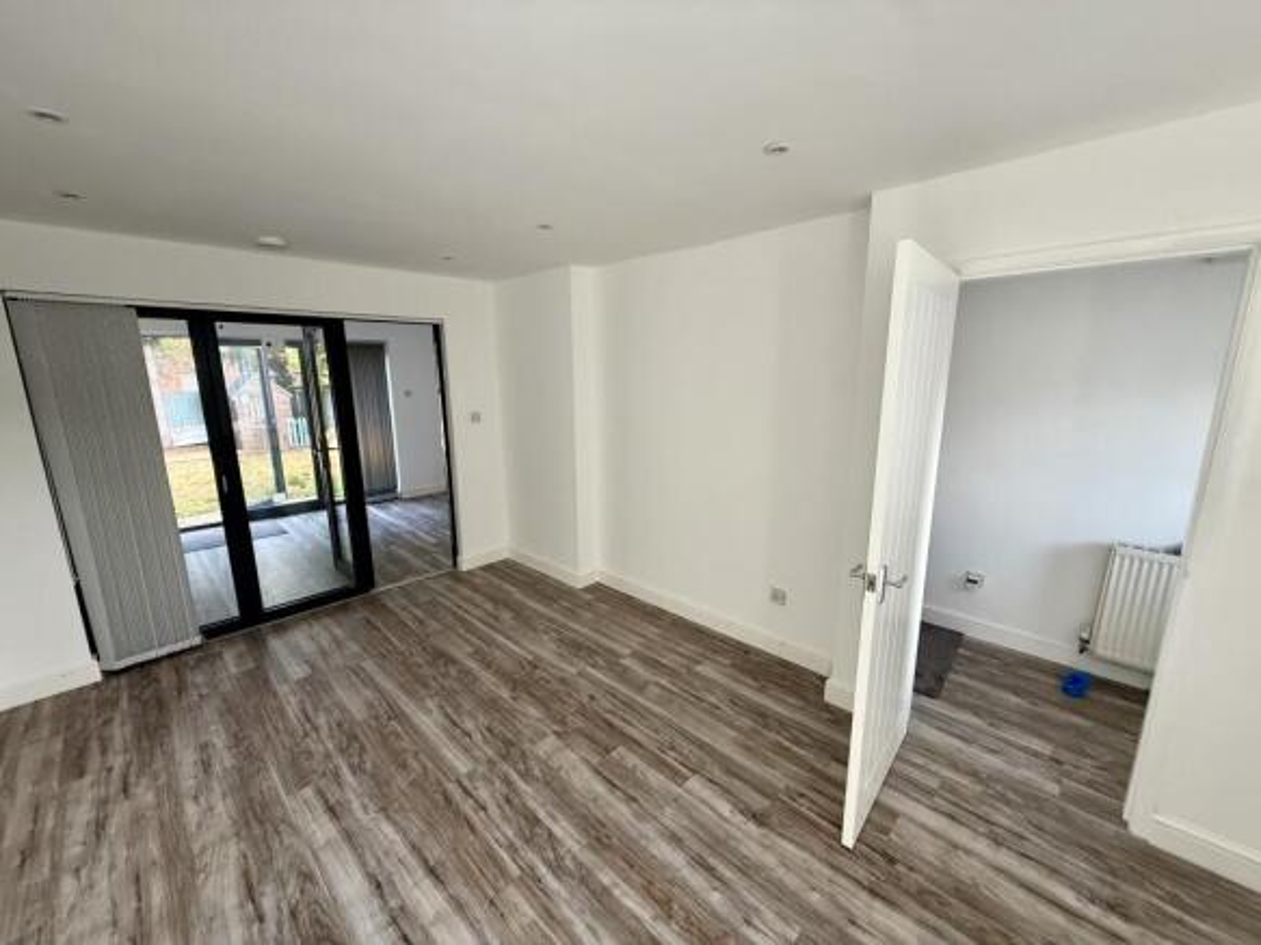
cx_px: 630
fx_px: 510
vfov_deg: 85.7
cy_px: 472
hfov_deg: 102.1
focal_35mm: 14
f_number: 2.2
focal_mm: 2.22
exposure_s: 1/99
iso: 200
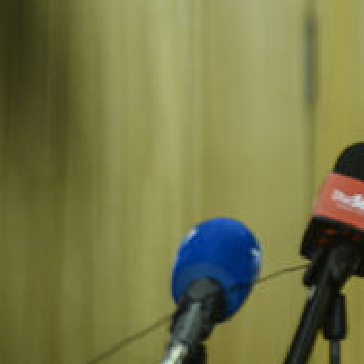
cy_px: 32
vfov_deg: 2.7
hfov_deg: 2.7
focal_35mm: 658
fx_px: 7828
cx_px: 576
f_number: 2.8
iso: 3200
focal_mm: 200
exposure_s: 1/100
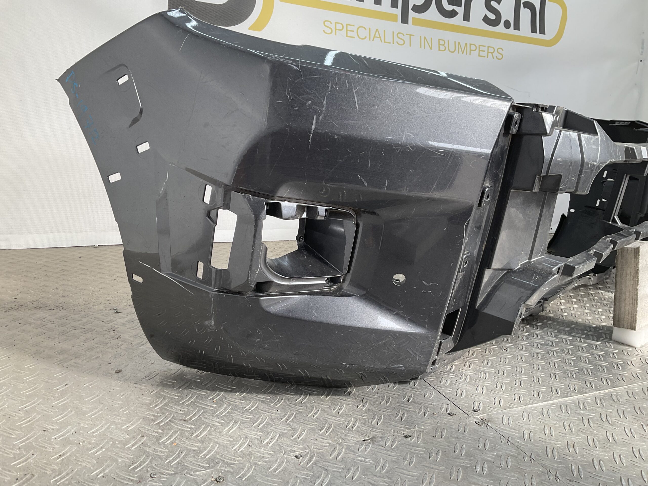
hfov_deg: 61.7
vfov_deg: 48.2
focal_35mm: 29
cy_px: 243
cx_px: 324
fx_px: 543
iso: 16
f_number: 1.8
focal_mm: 3
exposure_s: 1/167
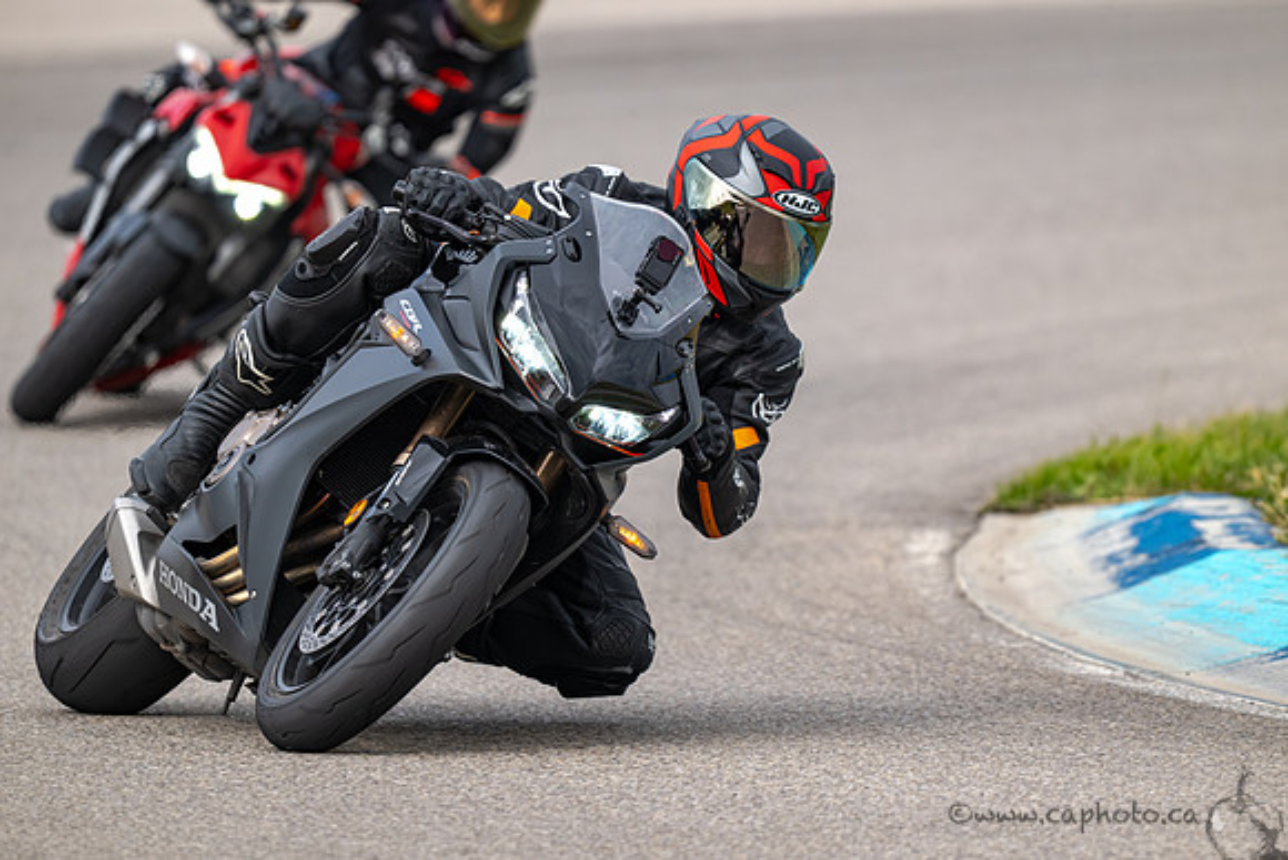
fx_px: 21471
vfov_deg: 2.3
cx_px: 644
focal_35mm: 600
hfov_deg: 3.4
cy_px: 430
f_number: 6.3
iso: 720
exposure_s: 1/1250
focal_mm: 600
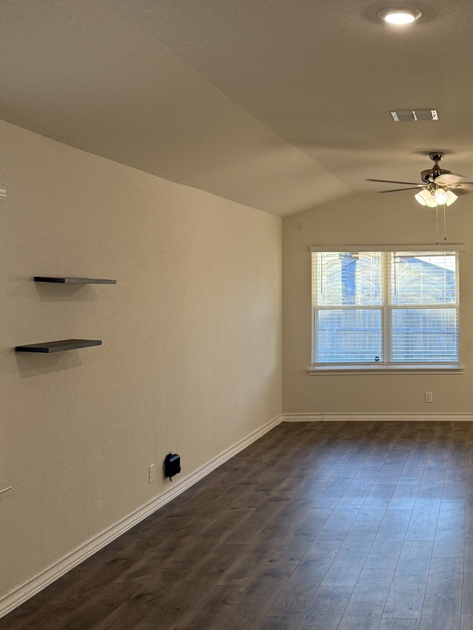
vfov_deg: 42.7
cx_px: 425
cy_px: 249
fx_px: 801
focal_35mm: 44
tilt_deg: +2.8
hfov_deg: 31.4
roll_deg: -0.5
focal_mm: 6.76
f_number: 1.78
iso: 160
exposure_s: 1/127
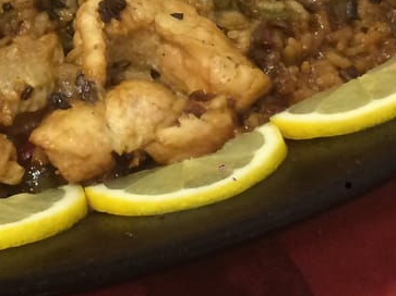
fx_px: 1372
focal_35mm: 120
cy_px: -254
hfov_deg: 15.6
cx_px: -127
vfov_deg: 11.4
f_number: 2.2
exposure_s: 1/33
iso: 100
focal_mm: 4.15
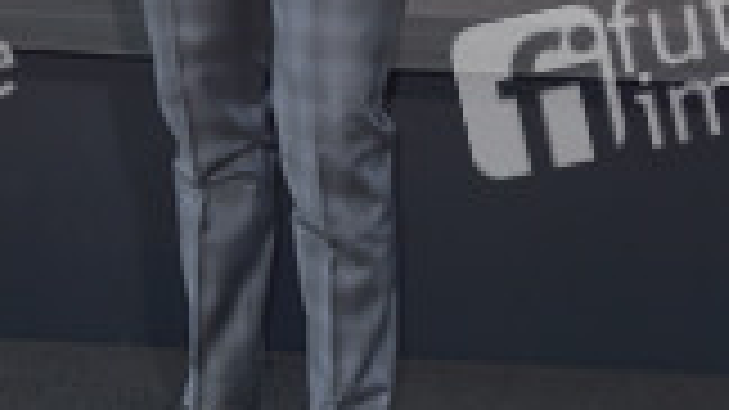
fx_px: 1797
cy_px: -153
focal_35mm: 93
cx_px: 277
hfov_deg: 22.9
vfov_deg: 12.5
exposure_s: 1/250
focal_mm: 36
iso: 250
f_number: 6.3
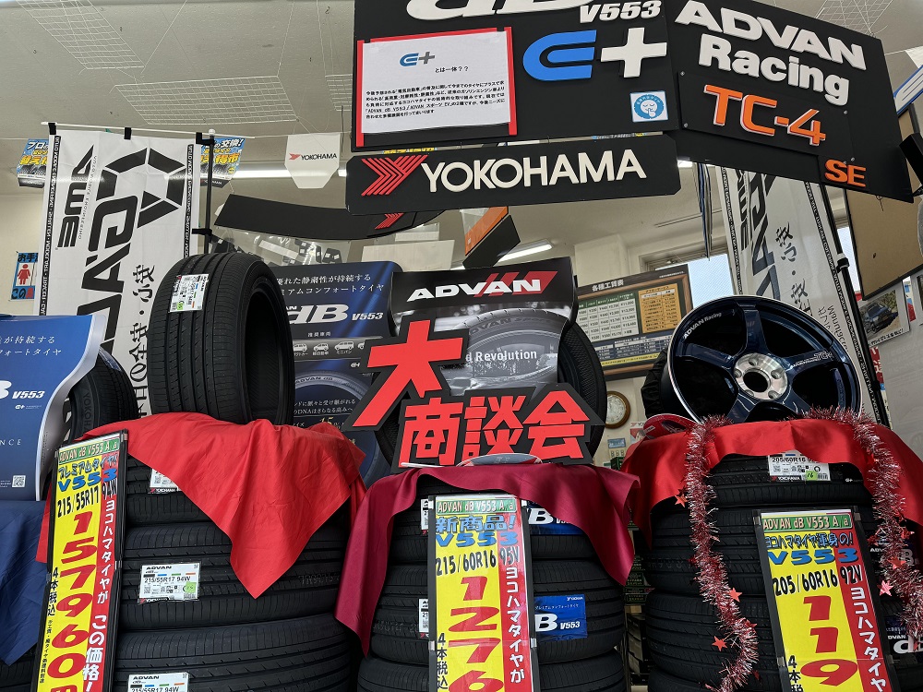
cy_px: 346
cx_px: 462
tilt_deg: +16.1
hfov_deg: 71.6
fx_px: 640
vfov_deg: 56.8
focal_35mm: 24
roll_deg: +2.4
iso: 80
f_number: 1.78
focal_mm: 6.76
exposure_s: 1/345
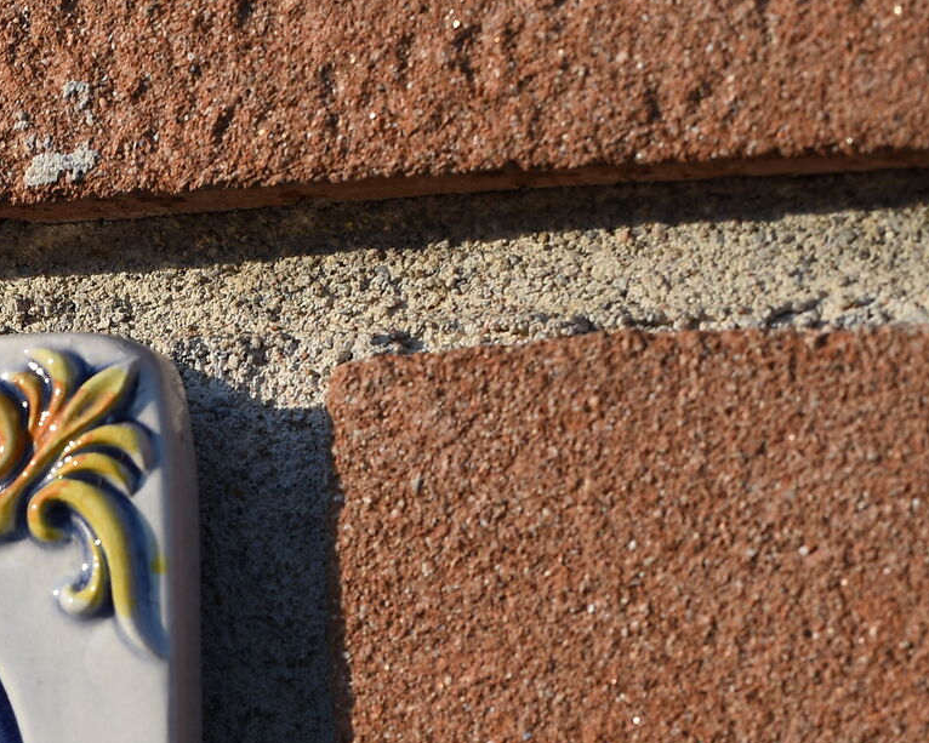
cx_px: -393
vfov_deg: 10.3
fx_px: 4042
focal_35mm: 147
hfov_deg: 12.6
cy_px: 907
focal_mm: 50
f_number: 11
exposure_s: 1/125
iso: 100
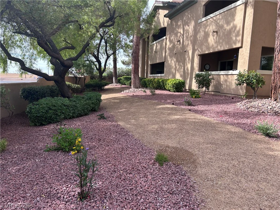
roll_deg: -2.0
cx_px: 140
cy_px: 105
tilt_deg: -7.4
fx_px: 210
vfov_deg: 53.1
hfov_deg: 67.3
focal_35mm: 26
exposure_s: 1/1183
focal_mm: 5.7
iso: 50
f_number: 1.5
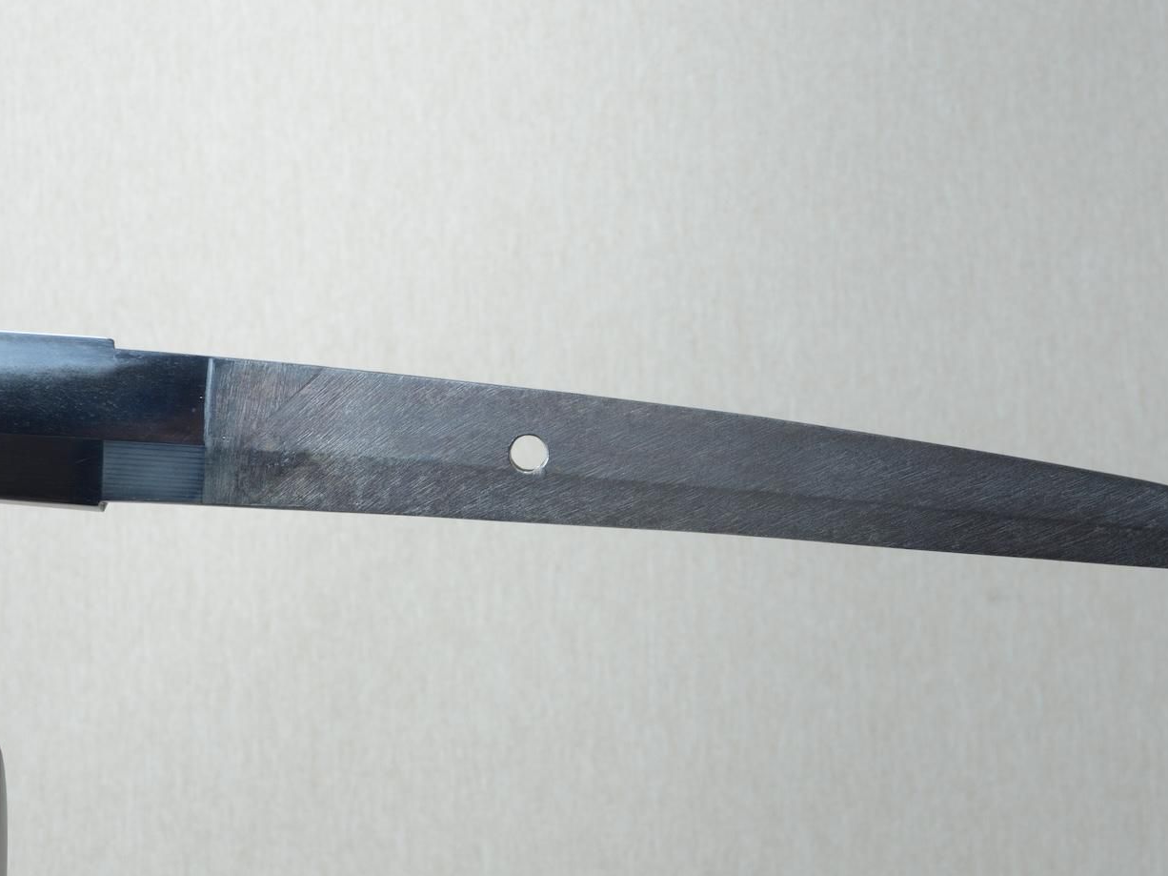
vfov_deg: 18.7
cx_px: 643
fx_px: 2665
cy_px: 436
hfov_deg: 24.7
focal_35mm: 79
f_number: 11
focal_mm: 48
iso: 400
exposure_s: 1/1.6
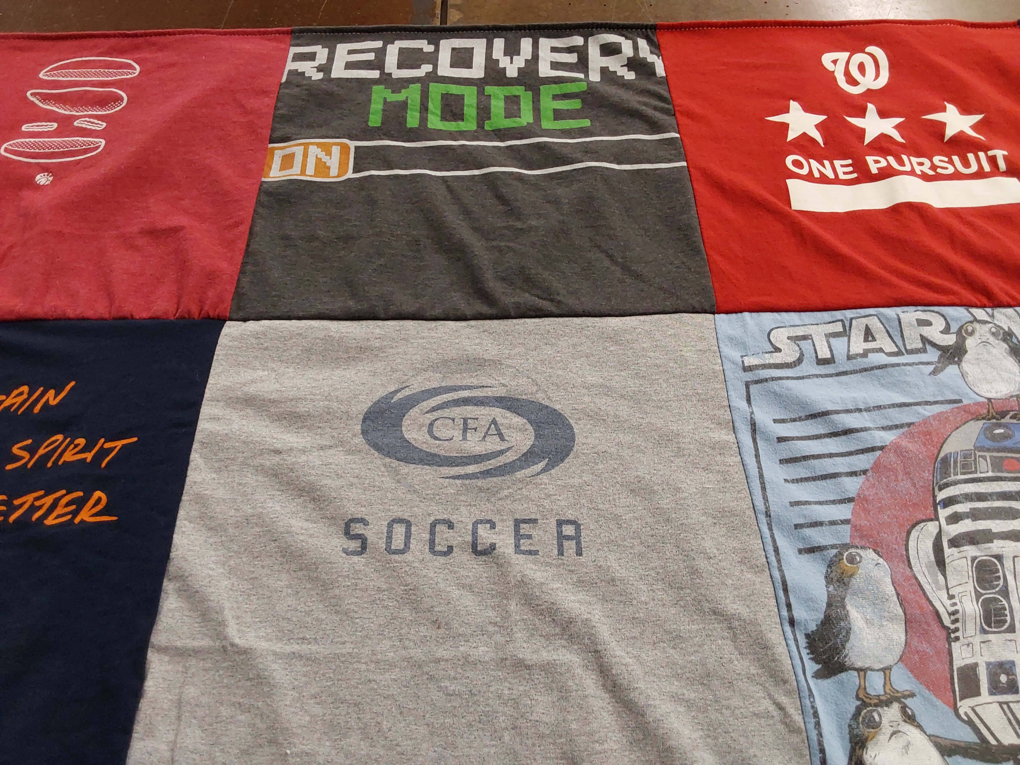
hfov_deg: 63.4
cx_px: 510
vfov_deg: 49.7
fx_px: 825
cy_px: 382
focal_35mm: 28
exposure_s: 1/60
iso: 125
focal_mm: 2.91
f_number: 1.9
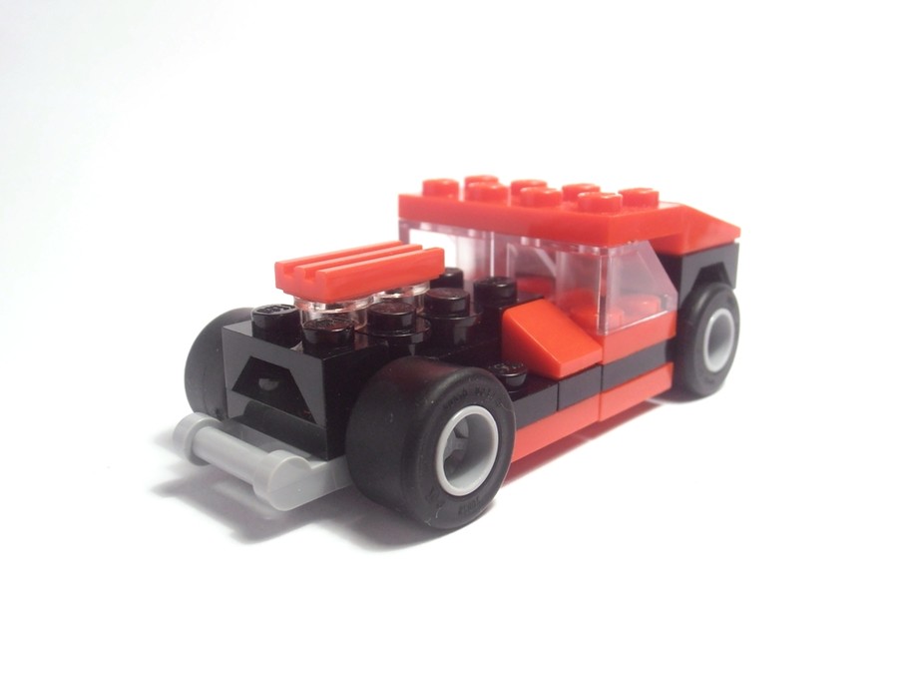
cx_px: 449
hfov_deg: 50.1
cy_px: 337
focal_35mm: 37
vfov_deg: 38.7
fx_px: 960
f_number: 3.9
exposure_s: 1/40
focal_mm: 6.61
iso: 80
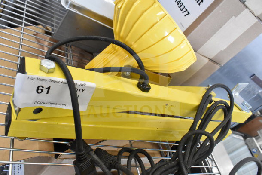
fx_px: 218
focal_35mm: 30
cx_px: 131
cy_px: 88
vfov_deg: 43.6
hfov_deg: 61.9
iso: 6400
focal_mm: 20
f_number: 8
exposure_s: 1/250
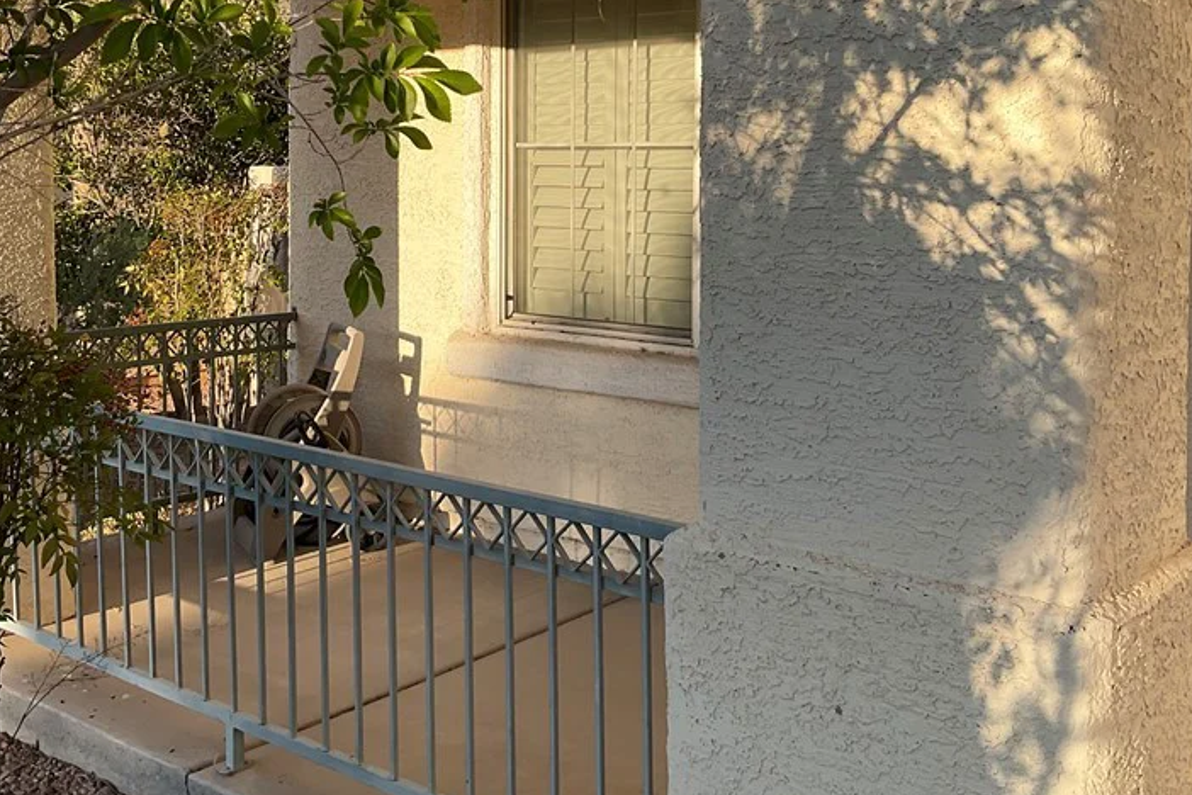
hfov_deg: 44.5
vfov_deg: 30.2
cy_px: 243
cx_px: 557
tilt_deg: -3.5
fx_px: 1457
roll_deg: -0.6
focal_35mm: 44
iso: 16
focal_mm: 3
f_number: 1.8
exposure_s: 1/759
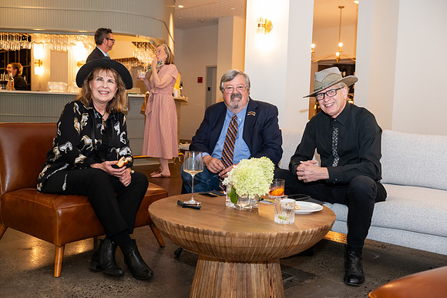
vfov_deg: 37.9
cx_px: 224
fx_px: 435
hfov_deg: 54.4
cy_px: 149
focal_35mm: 35
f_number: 4
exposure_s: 1/200
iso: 2500
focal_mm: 35
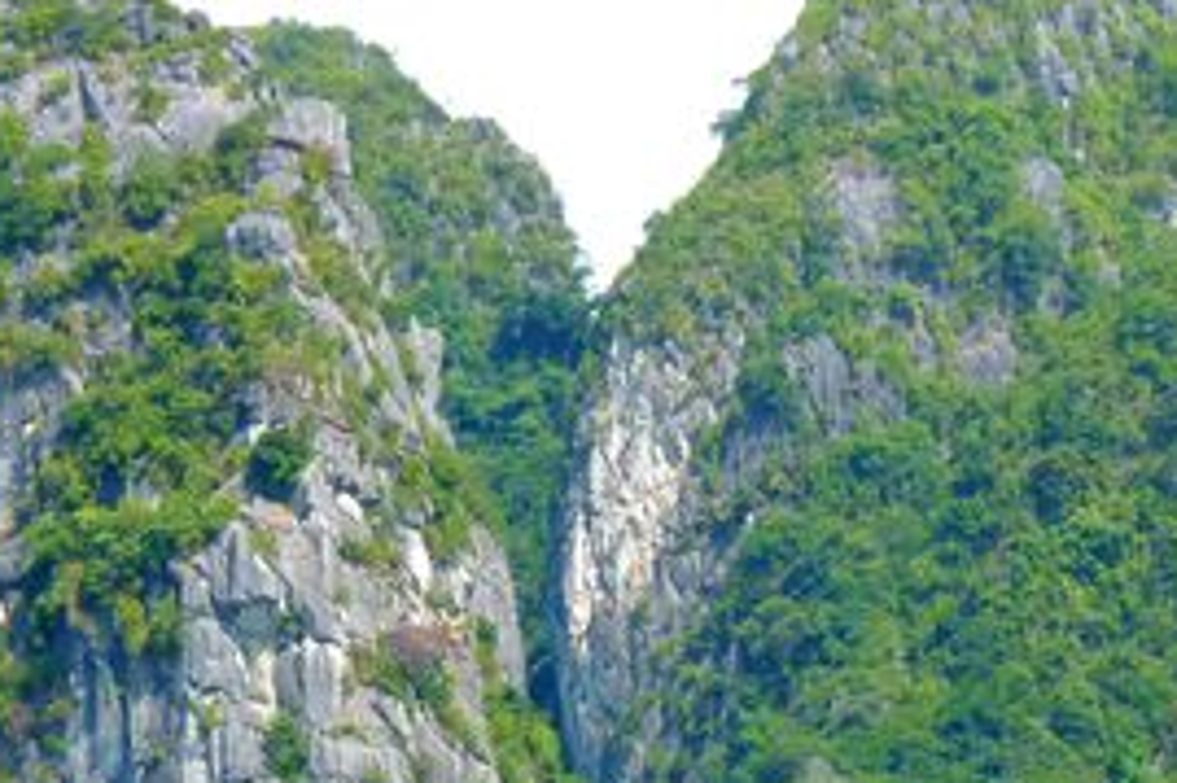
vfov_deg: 3.5
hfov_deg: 5.2
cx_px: 1039
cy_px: 595
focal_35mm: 396
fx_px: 12939
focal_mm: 34.2
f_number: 5.6
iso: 100
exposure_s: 1/320
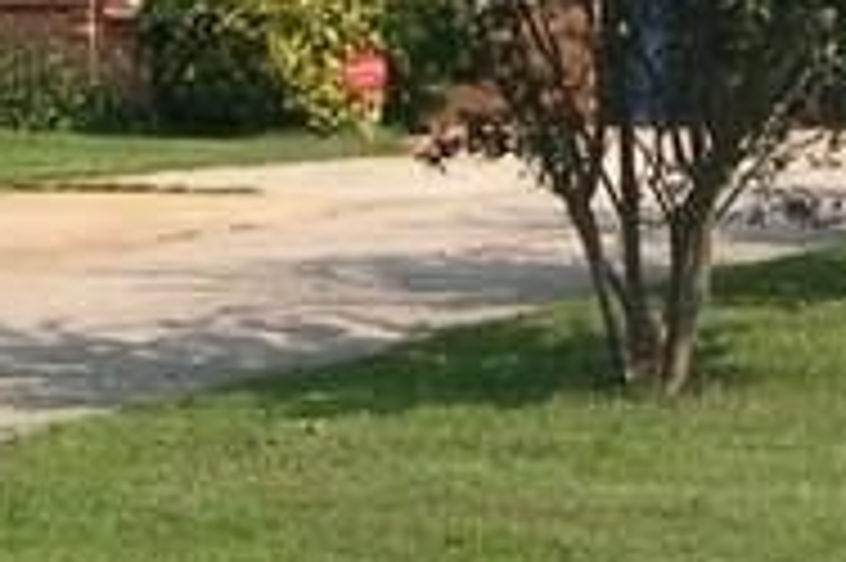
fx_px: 5048
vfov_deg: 6.3
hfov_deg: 9.5
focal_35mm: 215
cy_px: -58
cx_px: 842
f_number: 7.6
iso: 100
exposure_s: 1/148
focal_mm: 8
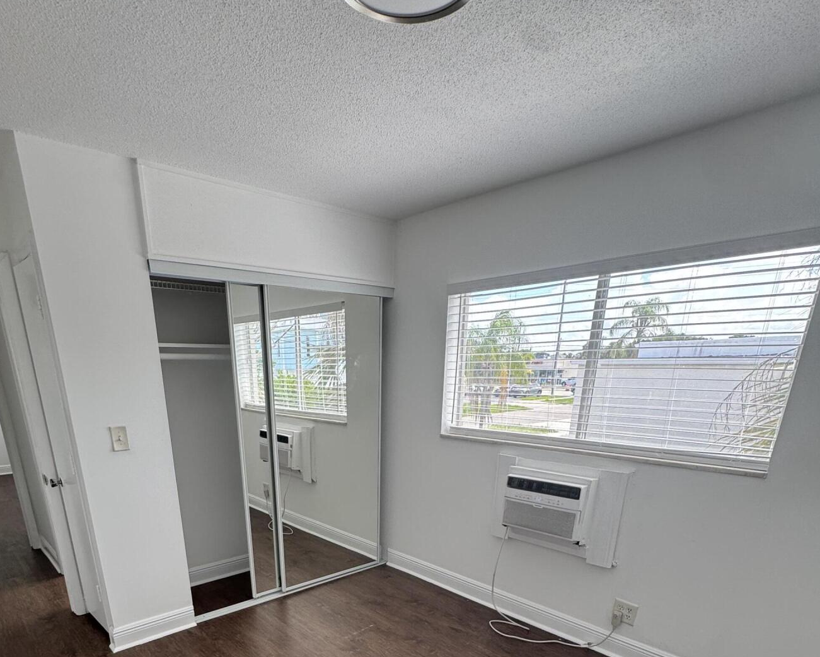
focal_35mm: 21
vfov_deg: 58.2
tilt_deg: -22.4
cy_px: 563
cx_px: 359
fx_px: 510
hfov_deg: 77.3
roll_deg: +0.9
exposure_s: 1/118
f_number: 2.2
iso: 40
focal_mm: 2.22
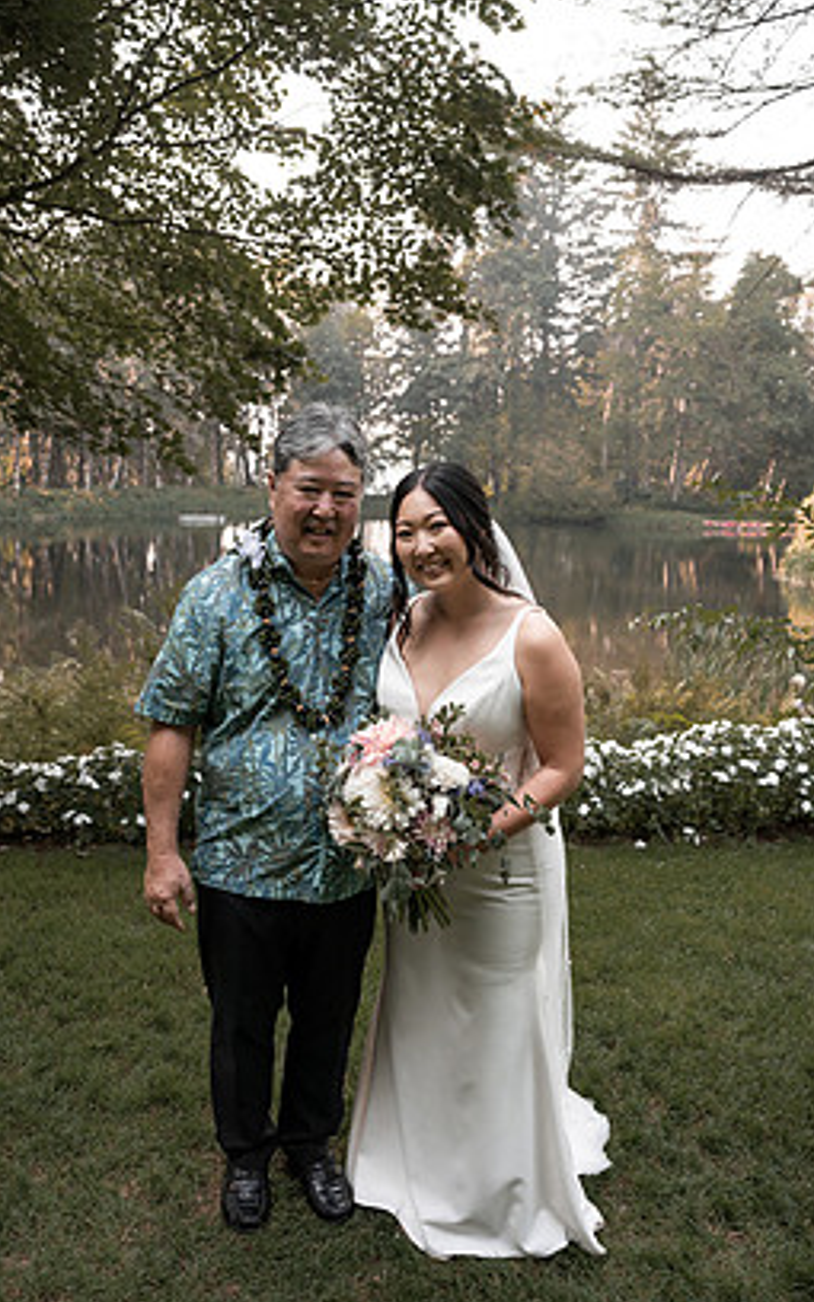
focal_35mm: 27
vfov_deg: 68.4
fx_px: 958
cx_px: 348
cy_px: 641
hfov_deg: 45.9
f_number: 3.5
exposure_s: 1/320
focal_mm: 24
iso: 200
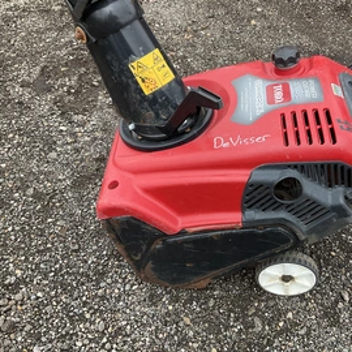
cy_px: 159
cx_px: 235
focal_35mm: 38
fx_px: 437
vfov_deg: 43.8
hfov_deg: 43.2
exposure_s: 1/122
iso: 32
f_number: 1.8
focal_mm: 3
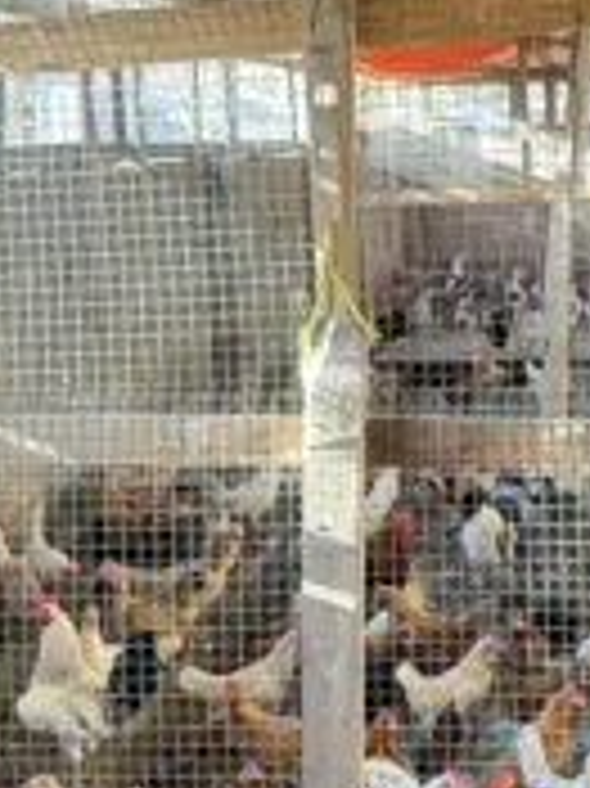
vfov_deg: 34.5
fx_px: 1251
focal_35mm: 55
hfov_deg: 25.6
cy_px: 239
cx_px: 545
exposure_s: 1/121
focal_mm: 6.86
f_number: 1.78
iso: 160
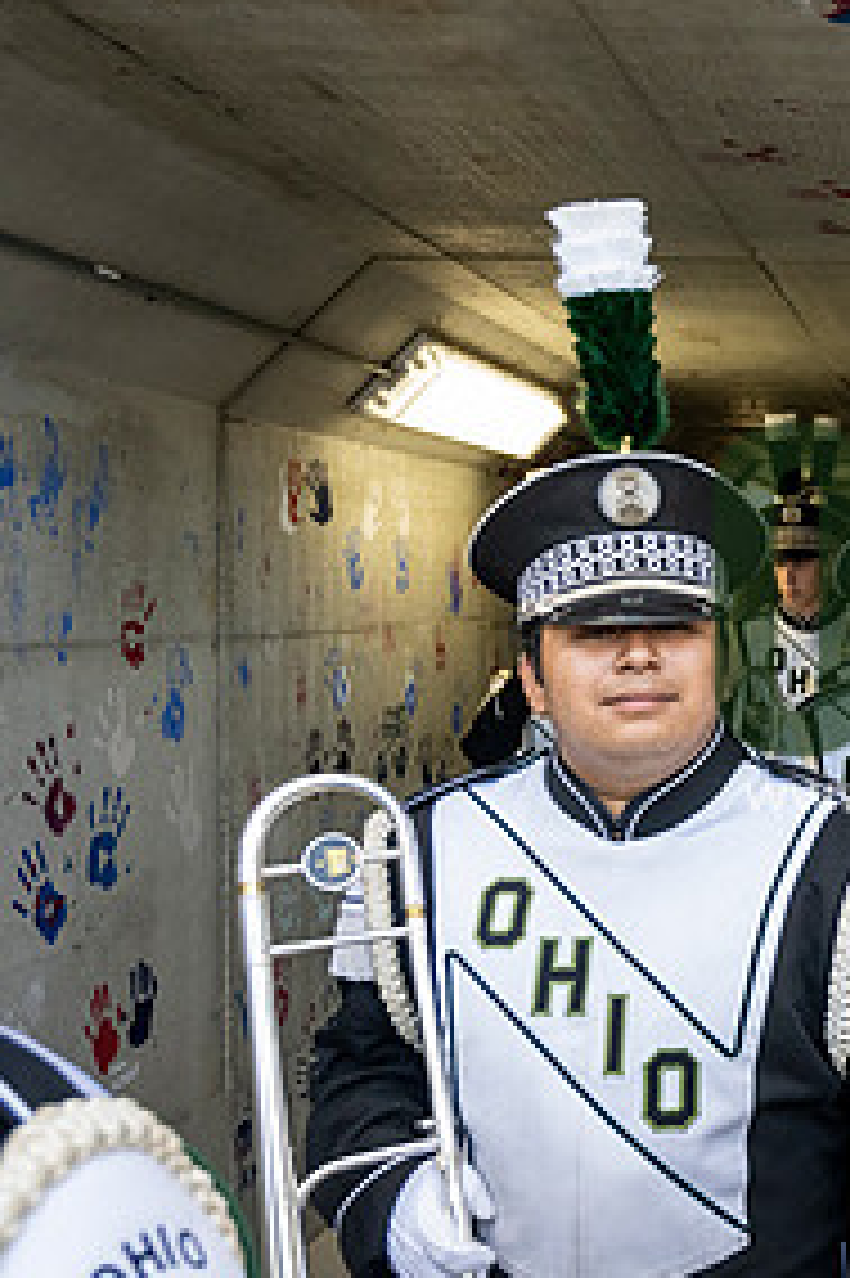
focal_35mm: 49
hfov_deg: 24.6
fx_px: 1737
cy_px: 637
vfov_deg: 40.4
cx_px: 1052
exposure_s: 1/800
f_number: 4
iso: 1600
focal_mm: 24
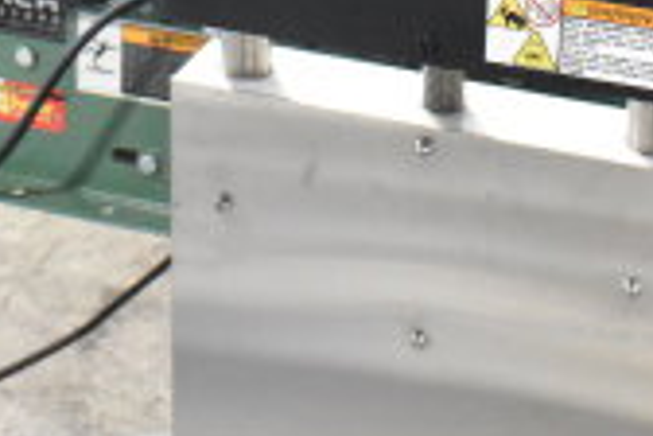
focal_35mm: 120
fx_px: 2176
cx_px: 303
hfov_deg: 17.1
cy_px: -345
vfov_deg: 10.7
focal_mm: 22
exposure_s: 1/200
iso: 6400
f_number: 7.1
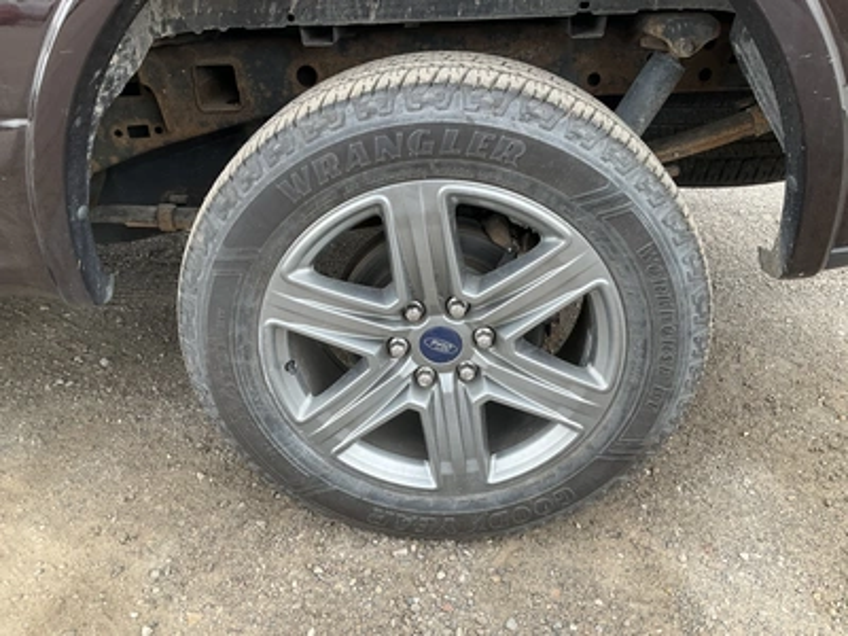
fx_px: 710
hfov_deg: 61.7
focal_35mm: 29
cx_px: 424
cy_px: 318
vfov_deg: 48.2
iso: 20
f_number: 1.8
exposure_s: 1/141
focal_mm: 3
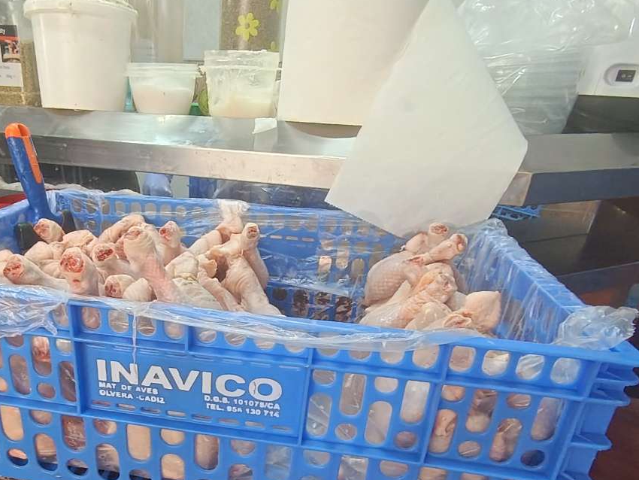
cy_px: 346
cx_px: 211
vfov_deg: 45.6
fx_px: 554
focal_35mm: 30
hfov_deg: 58.5
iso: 391
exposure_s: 1/50
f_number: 2.2
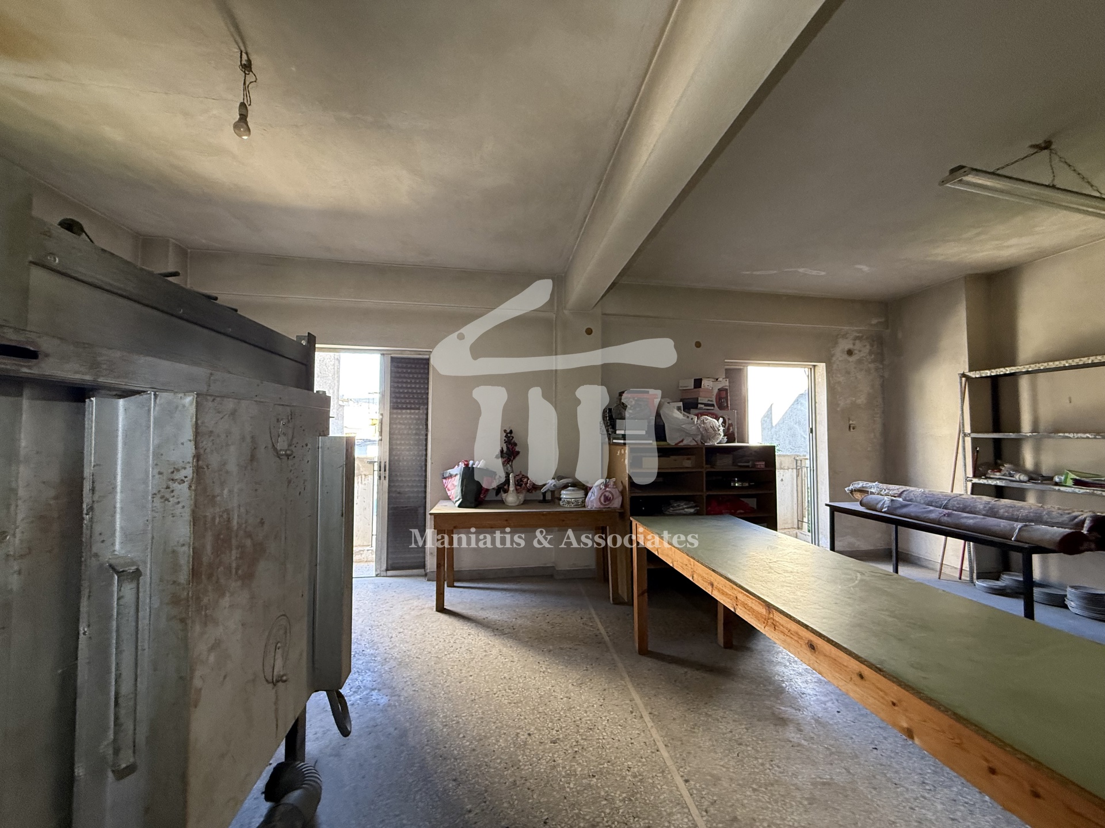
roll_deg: +0.3
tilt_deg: +2.4
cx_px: 552
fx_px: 447
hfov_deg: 102.1
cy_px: 414
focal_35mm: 14
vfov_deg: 85.7
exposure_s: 1/99
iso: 320
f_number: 2.2
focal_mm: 2.22
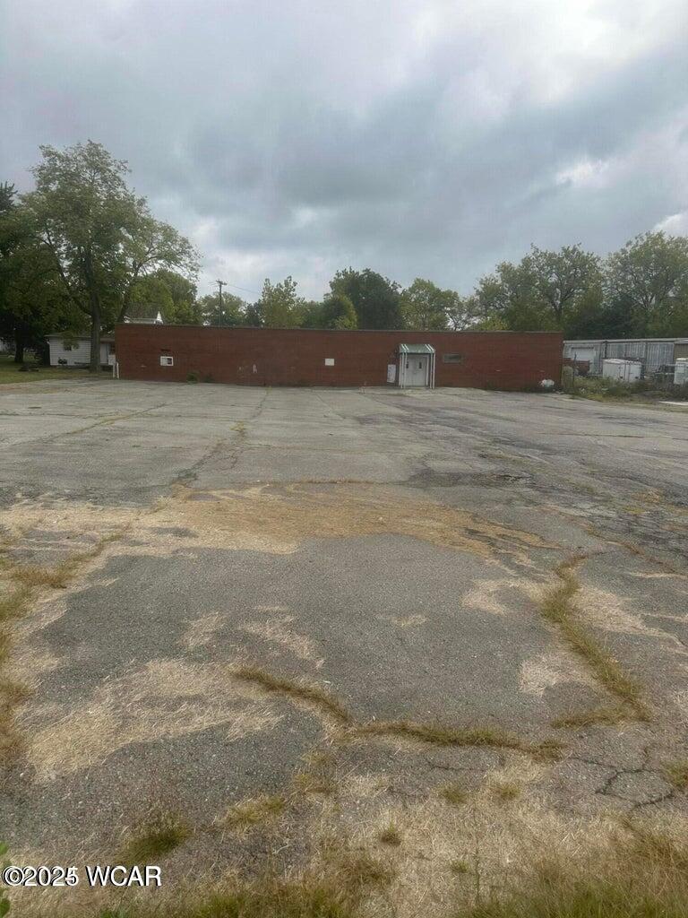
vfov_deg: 71.6
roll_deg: -2.4
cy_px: 459
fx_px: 636
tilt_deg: -8.5
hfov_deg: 56.8
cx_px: 344
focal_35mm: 24
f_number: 1.78
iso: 80
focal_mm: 6.86
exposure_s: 1/5263
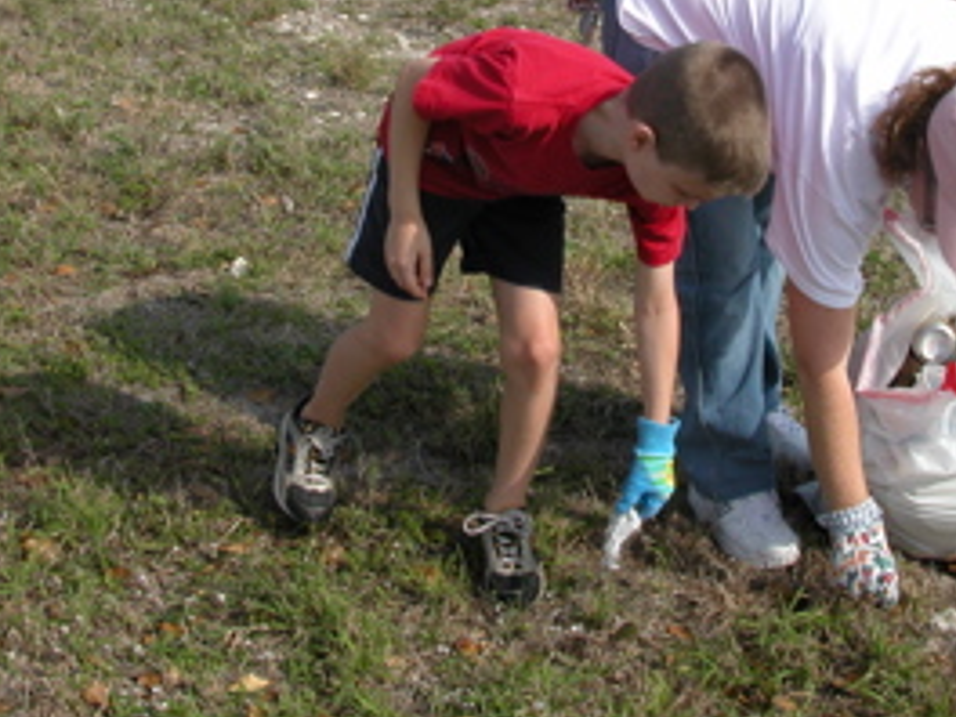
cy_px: 112
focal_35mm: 68
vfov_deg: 21.3
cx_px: 507
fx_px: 1878
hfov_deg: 28.6
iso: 100
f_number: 6.3
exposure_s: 1/405
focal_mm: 8.9
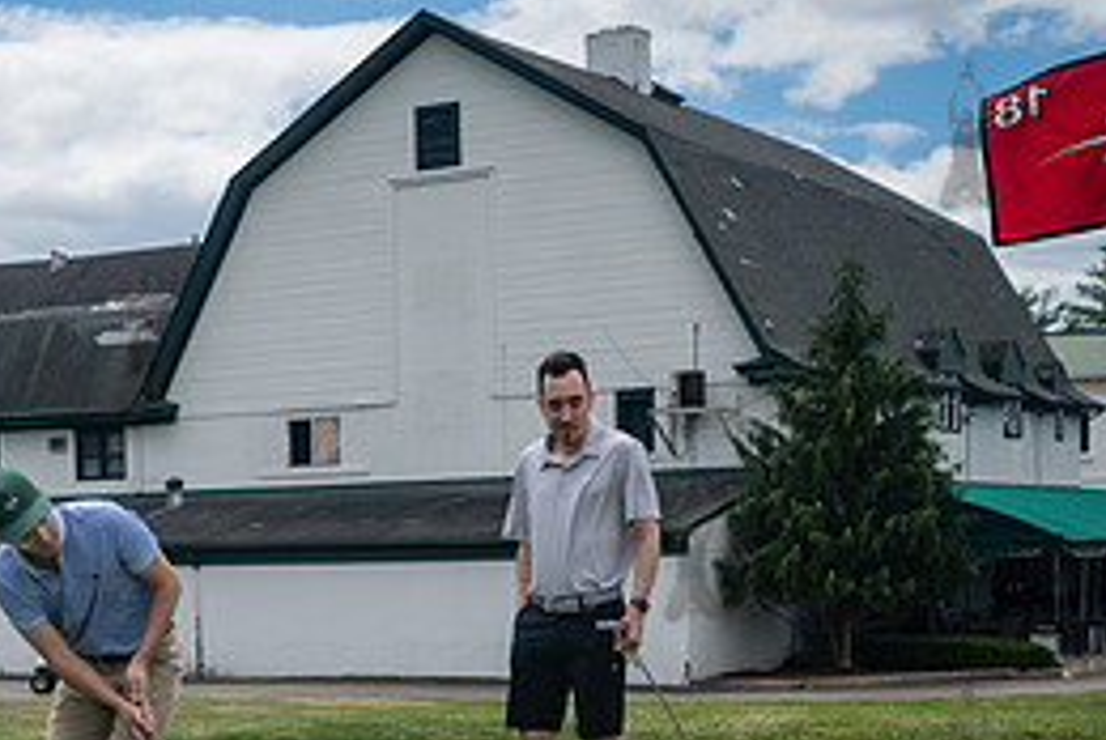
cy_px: 751
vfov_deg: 17.1
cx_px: 140
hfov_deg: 25.3
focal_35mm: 78
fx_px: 2399
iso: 200
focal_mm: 35
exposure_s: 1/1000
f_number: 5.6
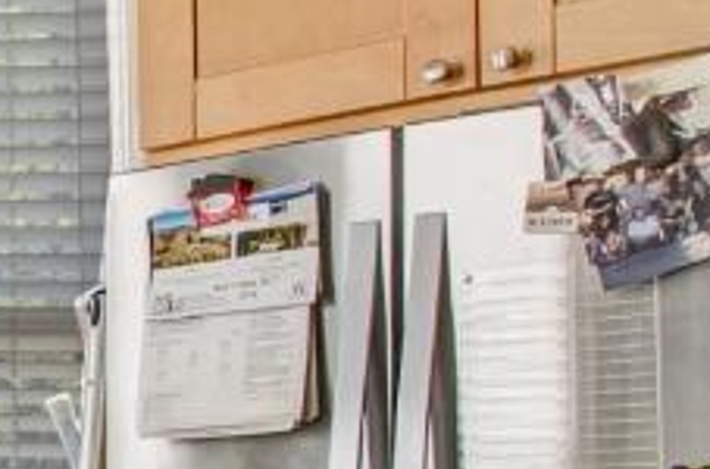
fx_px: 1947
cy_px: 702
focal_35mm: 99
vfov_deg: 13.0
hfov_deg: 15.1
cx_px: -851
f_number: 7.1
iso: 100
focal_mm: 10
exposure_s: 1/40
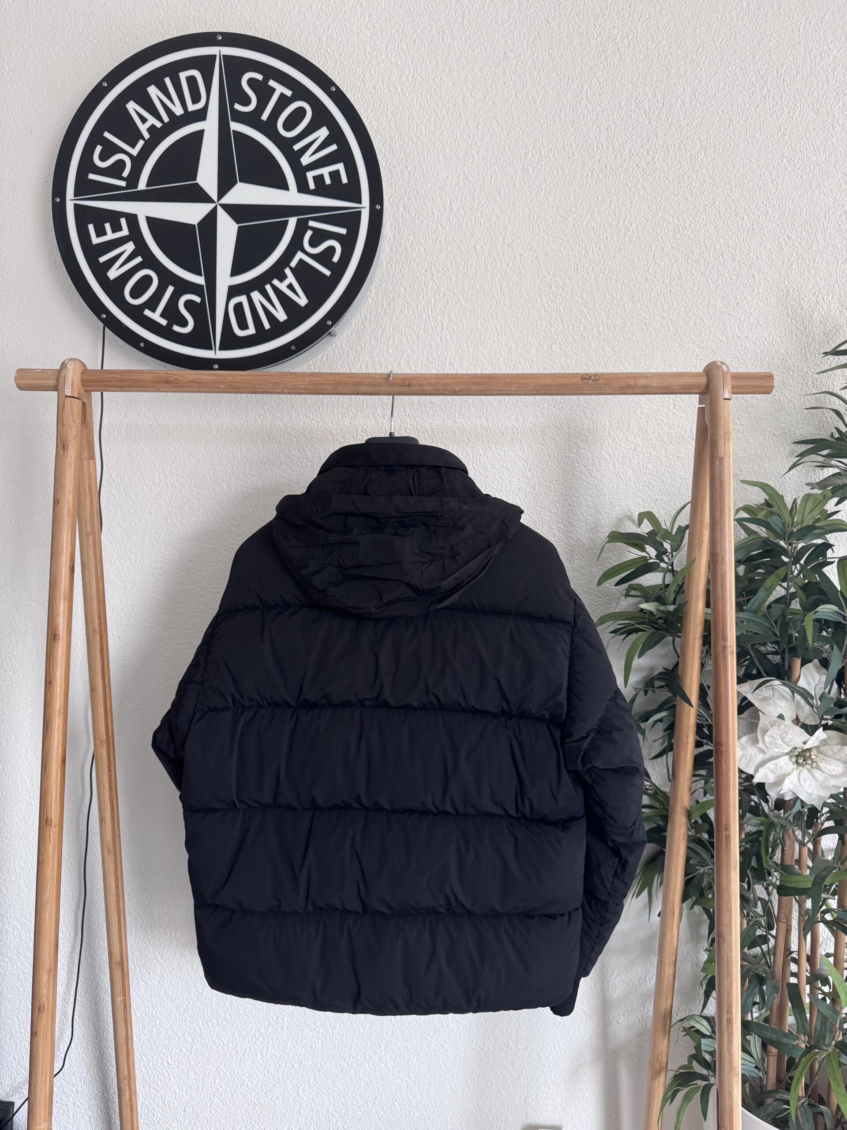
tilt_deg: -3.7
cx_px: 424
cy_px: 565
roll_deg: -0.1
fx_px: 783
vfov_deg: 71.6
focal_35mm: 24
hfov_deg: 56.8
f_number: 1.78
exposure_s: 1/91
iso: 200
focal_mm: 6.76
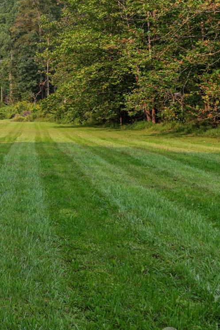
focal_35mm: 66
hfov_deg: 18.8
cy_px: 81
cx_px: -85
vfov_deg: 30.0
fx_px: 605
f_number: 7.1
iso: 320
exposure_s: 1/1250
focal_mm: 24
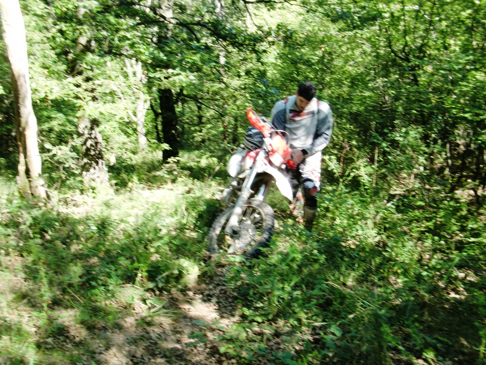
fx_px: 534
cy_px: 182
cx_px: 243
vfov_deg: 37.7
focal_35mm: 38
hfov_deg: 49.0
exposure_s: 1/60
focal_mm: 6.66
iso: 64
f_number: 3.9
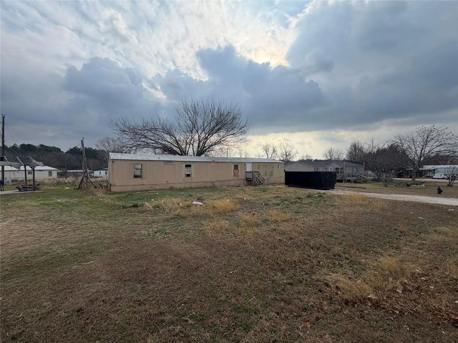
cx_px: 229
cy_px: 172
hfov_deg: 102.1
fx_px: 185
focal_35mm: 14
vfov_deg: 85.7
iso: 32
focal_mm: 2.22
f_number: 2.2
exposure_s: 1/770
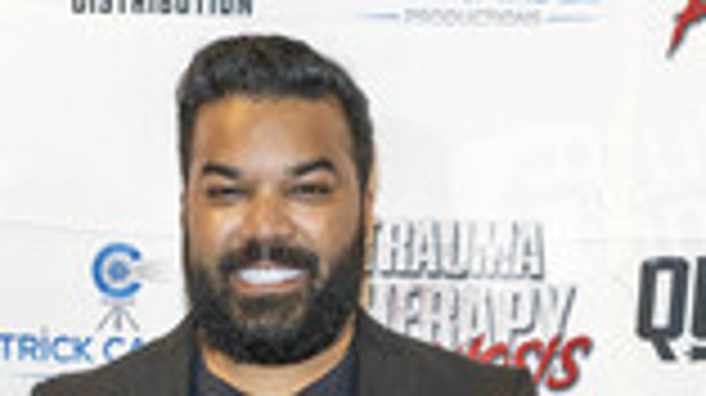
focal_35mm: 80
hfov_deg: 26.5
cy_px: 864
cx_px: 270
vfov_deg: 12.6
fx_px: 1496
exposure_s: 1/200
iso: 800
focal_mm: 30
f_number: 5.6
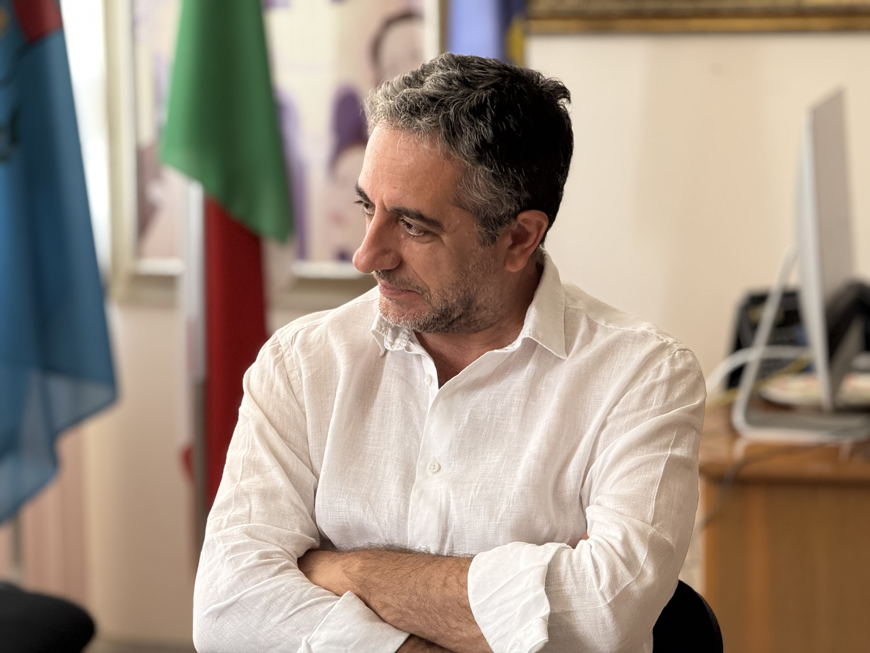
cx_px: 435
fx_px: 3016
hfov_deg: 16.4
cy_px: 326
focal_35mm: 120
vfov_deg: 12.3
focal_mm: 15.66
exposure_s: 1/99
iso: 200
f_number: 2.8
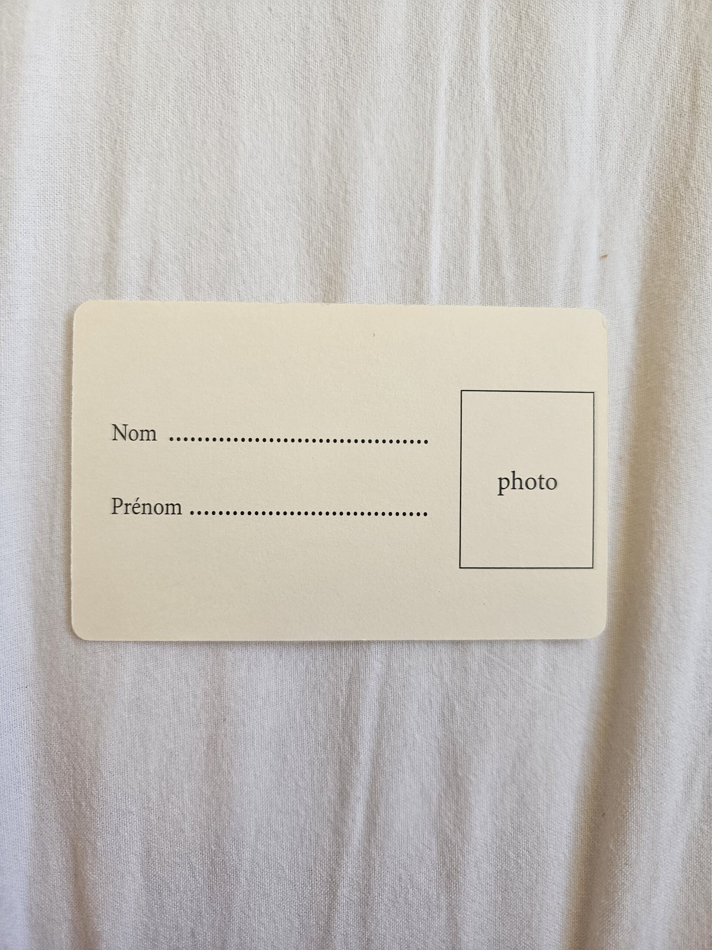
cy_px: 475
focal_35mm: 23
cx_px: 356
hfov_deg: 58.9
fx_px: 631
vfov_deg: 73.9
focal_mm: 5.4
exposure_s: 1/359
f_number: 1.8
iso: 160
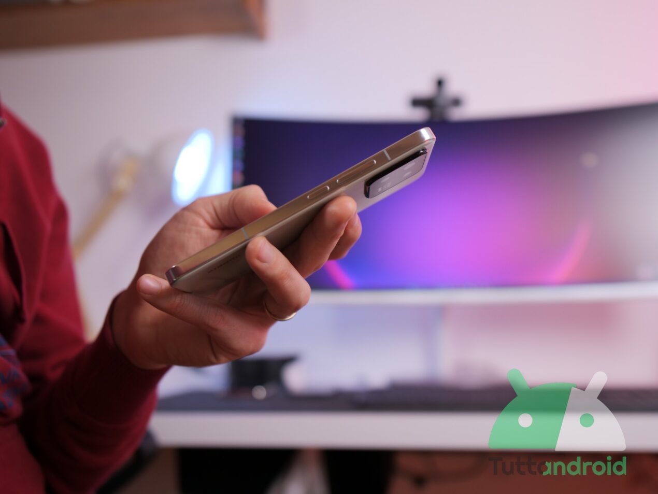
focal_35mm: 32
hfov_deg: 56.8
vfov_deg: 44.2
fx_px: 608
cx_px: 329
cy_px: 247
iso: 200
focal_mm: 16
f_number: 1.6
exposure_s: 1/100
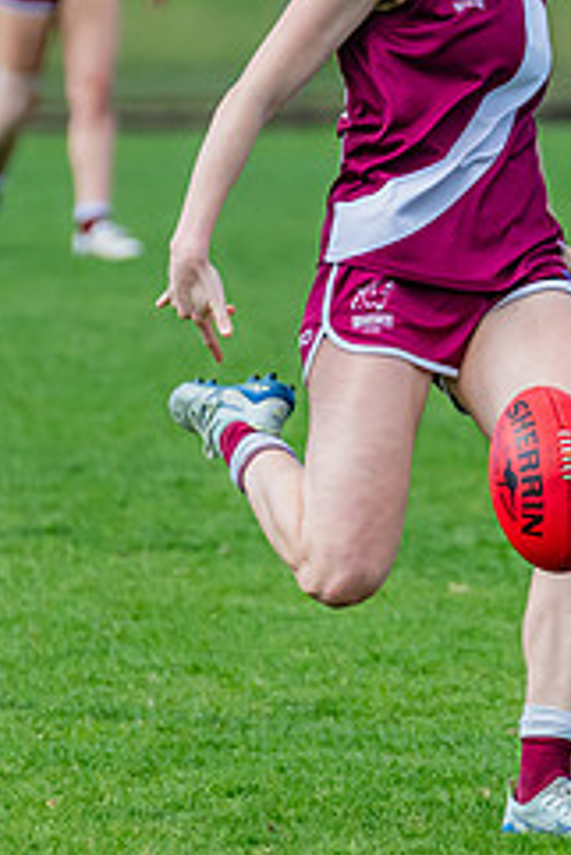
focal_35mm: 944
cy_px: 236
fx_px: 22425
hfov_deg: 1.5
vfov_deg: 2.2
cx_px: 384
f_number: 5.6
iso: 800
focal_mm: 290
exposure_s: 1/1600
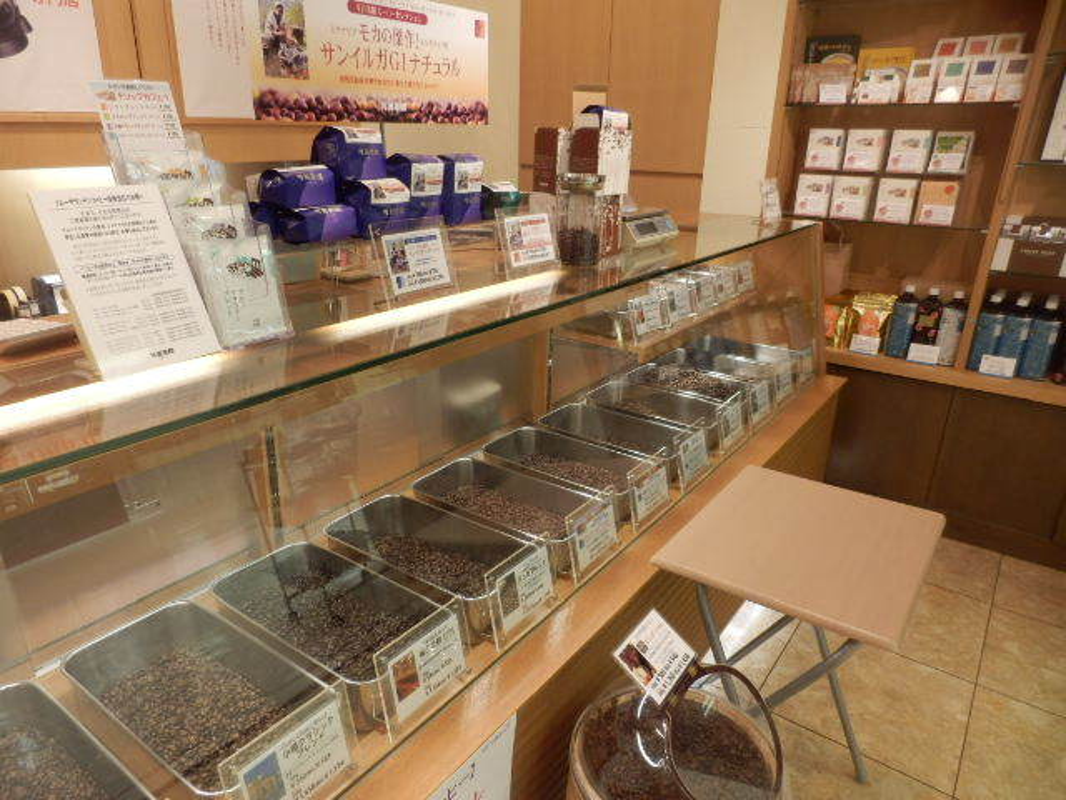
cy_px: 400
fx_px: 739
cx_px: 533
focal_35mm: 24
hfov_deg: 71.6
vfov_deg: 56.8
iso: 160
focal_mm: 4.2
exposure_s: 1/30
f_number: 3
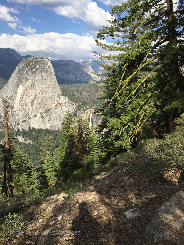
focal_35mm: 29
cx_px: 92
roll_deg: +1.1
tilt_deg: -12.5
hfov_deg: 48.2
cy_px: 122
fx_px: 206
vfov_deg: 61.7
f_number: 2.2
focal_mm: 4.15
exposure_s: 1/1721
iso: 32
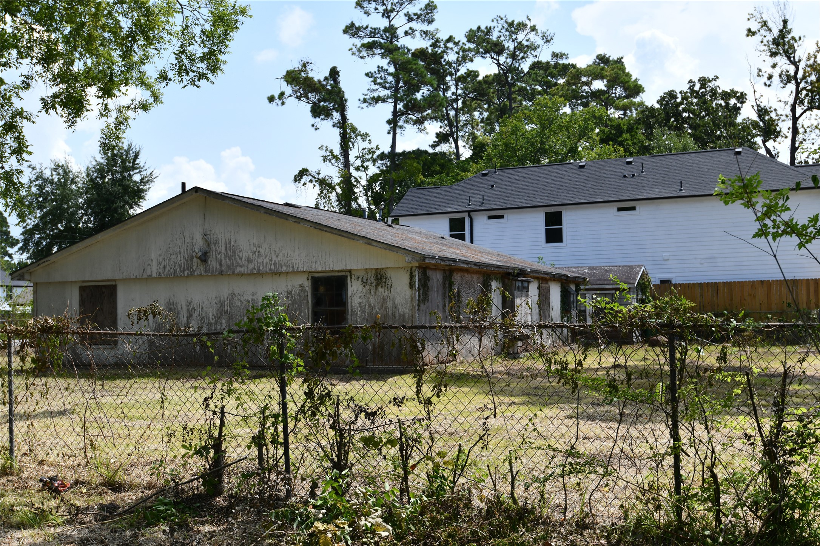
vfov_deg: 31.9
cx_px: 410
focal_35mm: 42
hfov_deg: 46.4
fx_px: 956
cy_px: 273
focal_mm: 35
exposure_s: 1/1600
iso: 400
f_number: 6.3
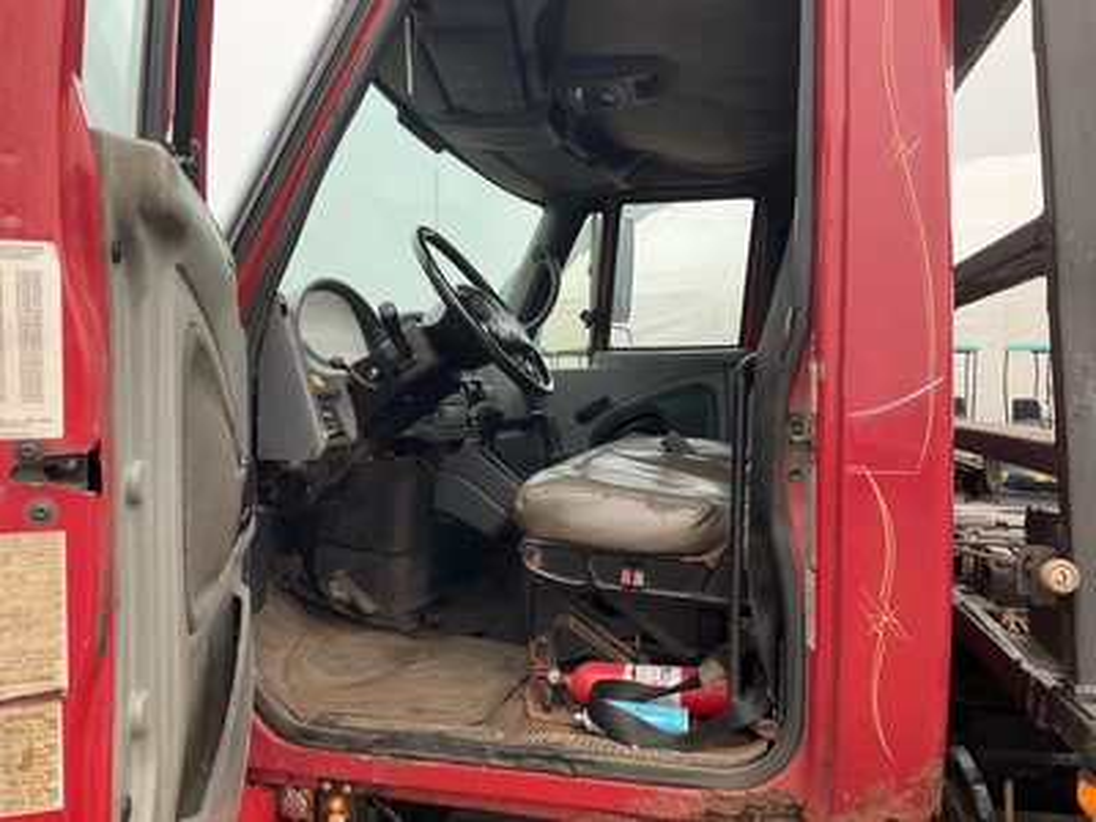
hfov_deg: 61.7
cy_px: 411
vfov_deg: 48.2
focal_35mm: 29
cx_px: 548
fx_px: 918
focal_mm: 3
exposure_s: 1/172
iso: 32
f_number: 1.8
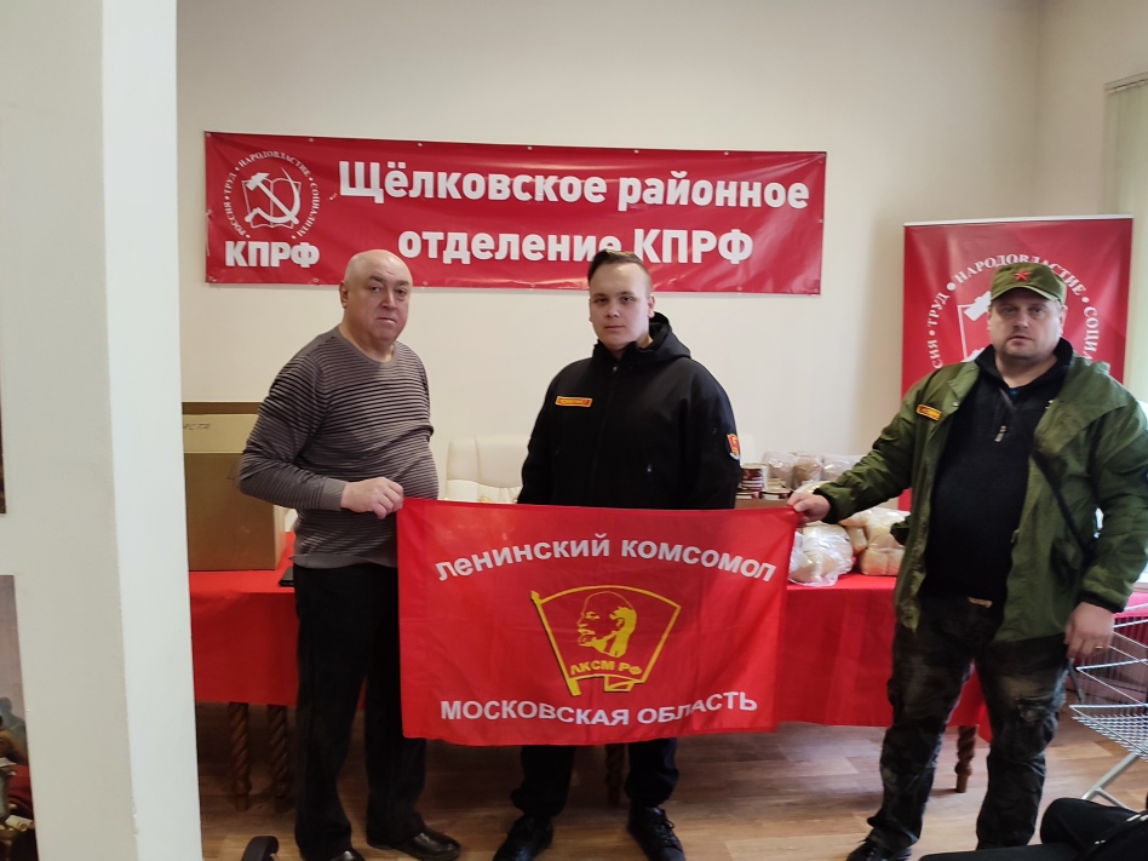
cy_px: 427
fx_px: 895
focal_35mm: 27
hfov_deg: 65.2
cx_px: 534
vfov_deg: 51.4
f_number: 1.9
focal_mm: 6.04
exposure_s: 1/33
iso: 501
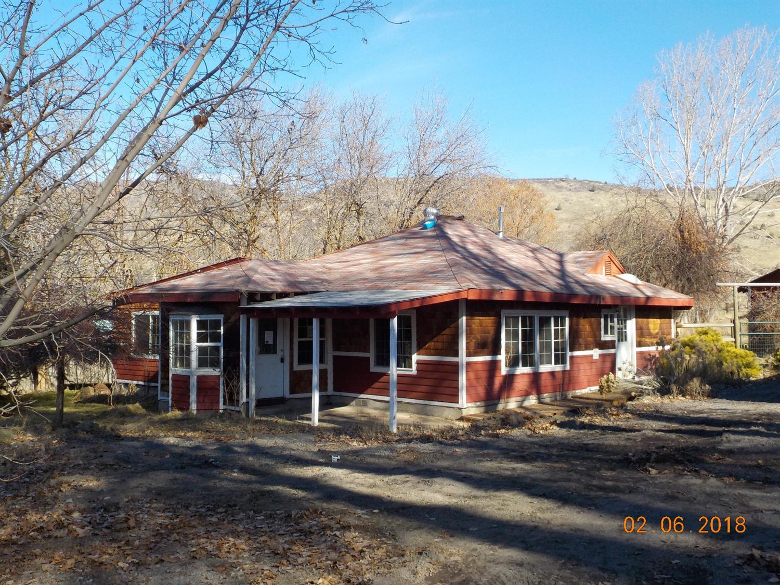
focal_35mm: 38
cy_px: 292
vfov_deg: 37.7
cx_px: 390
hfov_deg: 49.0
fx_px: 856
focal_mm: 5.2
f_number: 3.7
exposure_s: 1/640
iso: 125
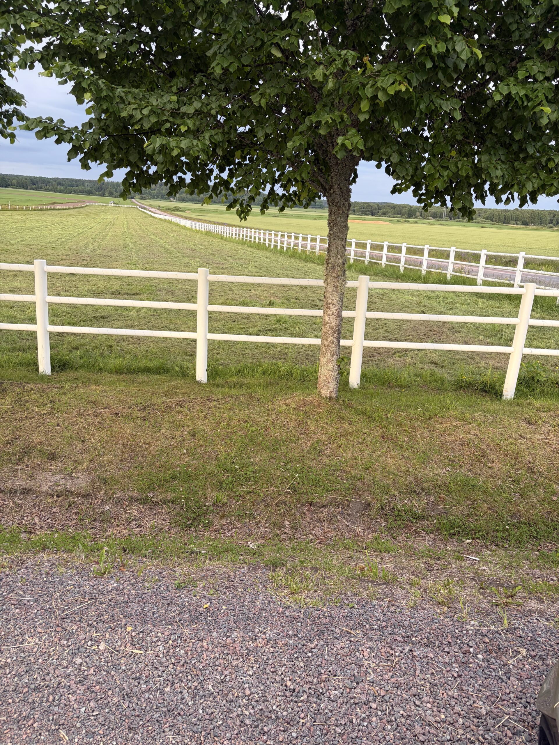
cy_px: 372
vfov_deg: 67.3
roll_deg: -3.2
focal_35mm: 26
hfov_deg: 53.1
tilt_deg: -16.1
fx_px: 560
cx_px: 280
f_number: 1.6
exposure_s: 1/122
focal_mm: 5.96
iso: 40
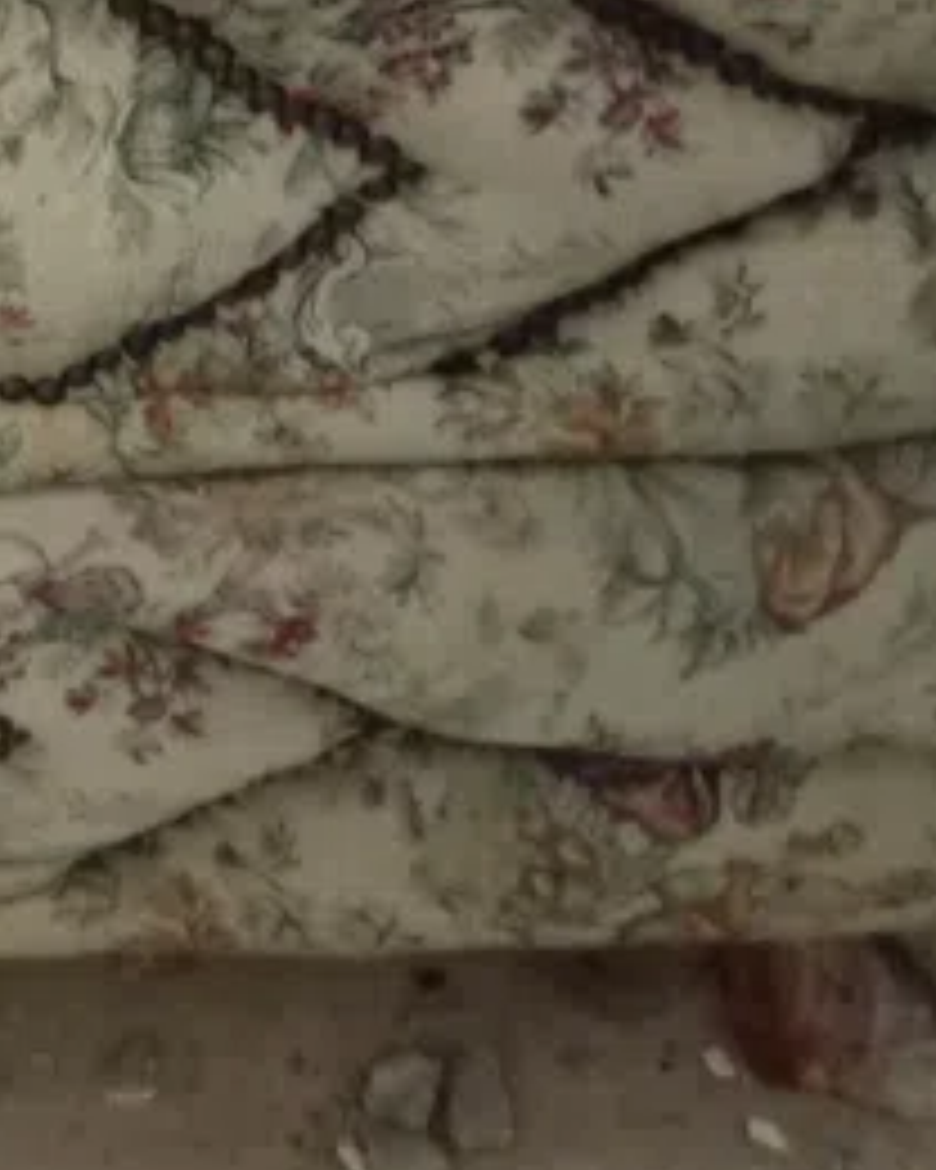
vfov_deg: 30.7
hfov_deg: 21.6
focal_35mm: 60
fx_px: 2078
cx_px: -436
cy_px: 230
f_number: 1.8
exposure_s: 1/16.7
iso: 3960
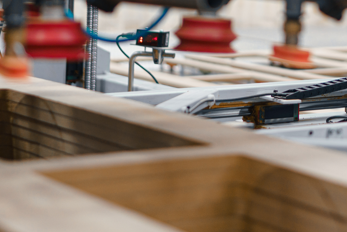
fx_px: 1378
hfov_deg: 14.0
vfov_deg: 9.4
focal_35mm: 143
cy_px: -105
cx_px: 381
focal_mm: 35
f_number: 1.4
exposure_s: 1/250
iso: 100
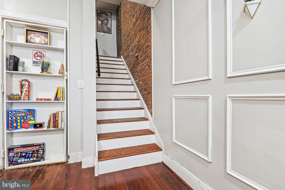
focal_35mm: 16
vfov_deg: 73.7
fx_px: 127
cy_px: 95
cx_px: 142
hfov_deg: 96.8
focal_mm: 16
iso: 125
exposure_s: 1/2.5
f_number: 8
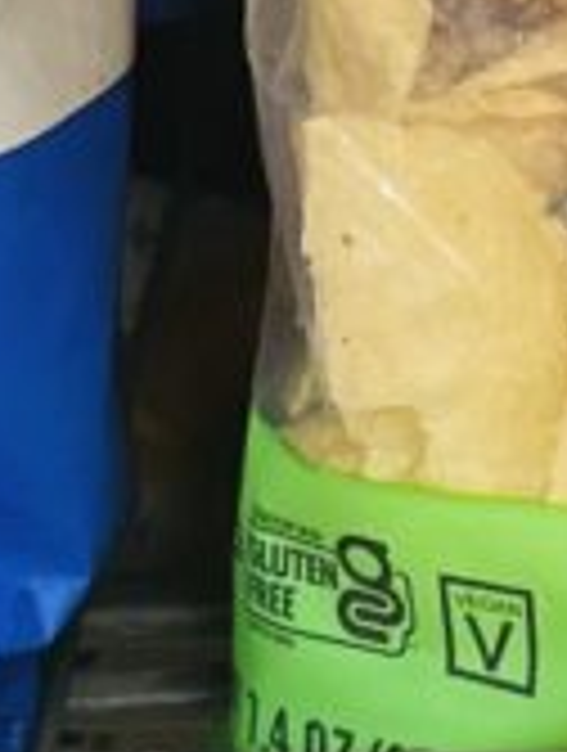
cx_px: 882
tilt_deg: -28.1
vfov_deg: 12.0
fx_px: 3459
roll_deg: +1.5
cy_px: -239
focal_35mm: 159
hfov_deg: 9.1
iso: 160
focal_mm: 4.2
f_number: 1.6
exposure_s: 1/60
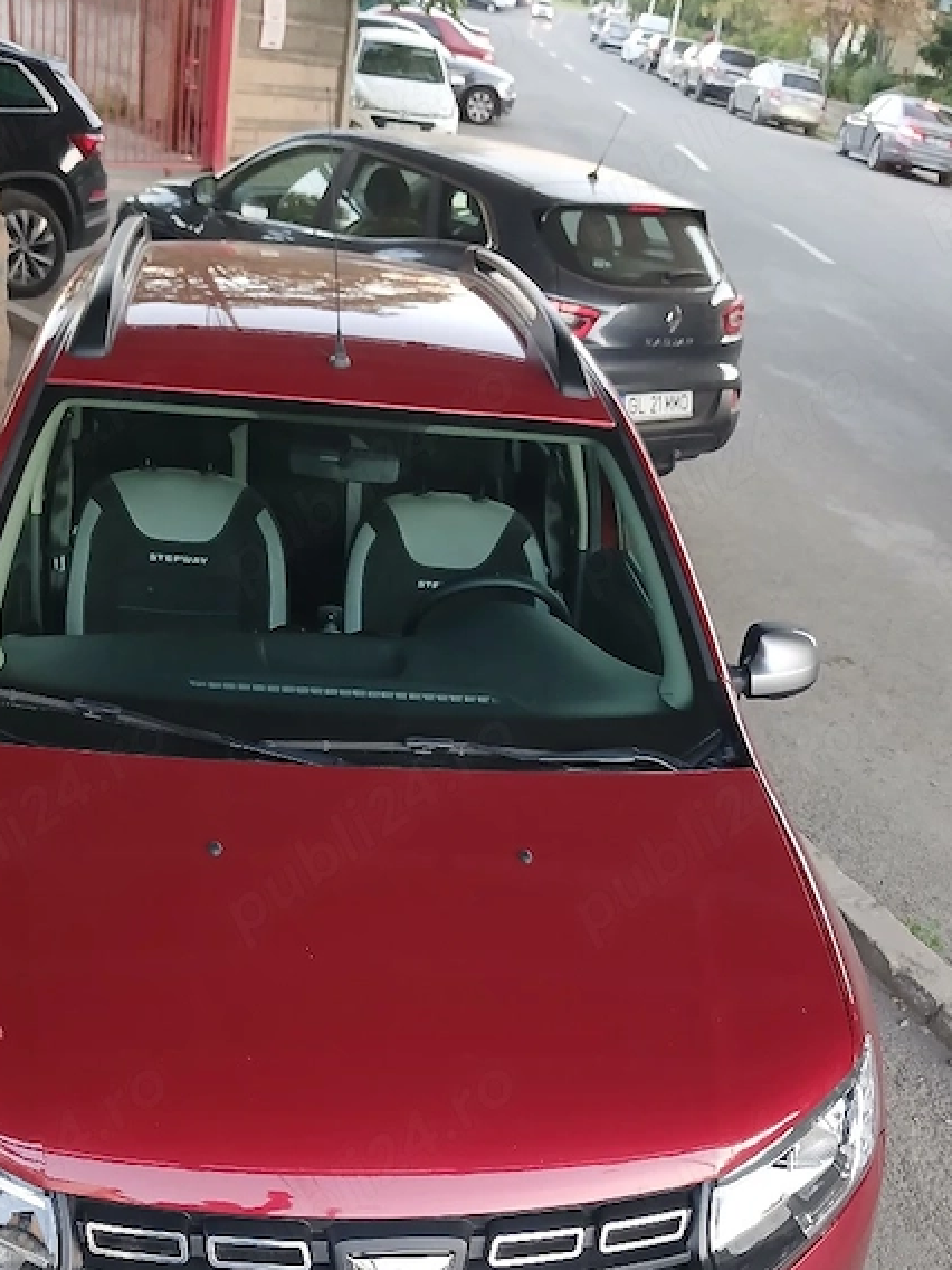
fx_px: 1393
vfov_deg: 47.9
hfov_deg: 37.7
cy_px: 879
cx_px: 458
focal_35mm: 38
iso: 200
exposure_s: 1/50.3
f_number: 1.8
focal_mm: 3.98
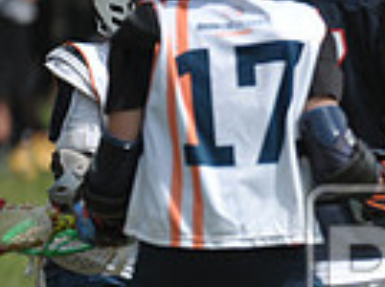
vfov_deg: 1.0
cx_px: 649
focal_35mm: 1458
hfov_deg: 1.4
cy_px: 290
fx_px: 16187
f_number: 4
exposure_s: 1/4000
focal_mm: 350
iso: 640
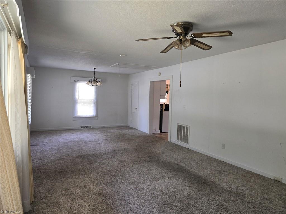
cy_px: 107
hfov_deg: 73.9
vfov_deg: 58.9
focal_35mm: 23
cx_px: 143
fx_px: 190
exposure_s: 1/60
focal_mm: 6.3
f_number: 1.7
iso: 125
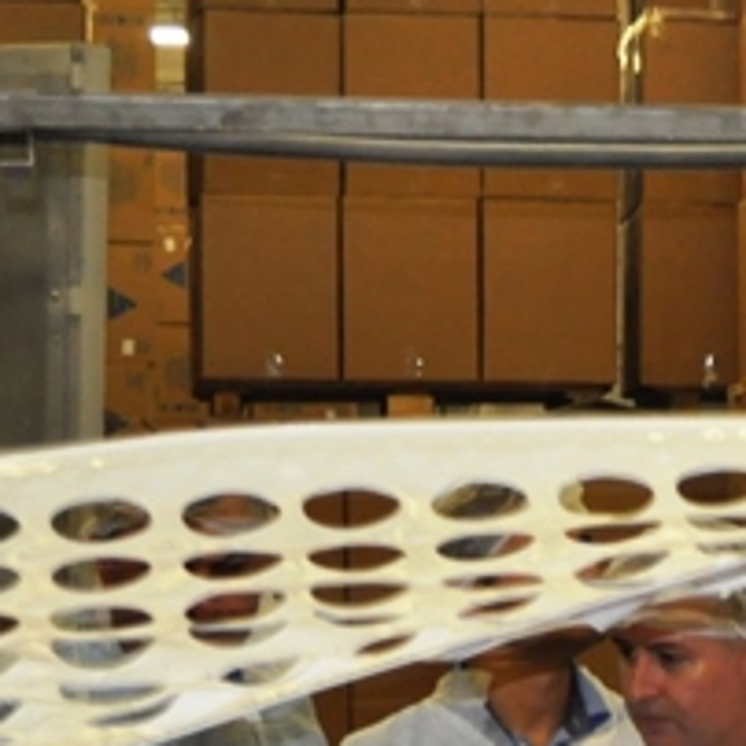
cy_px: 979
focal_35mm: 232
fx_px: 5657
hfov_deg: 7.2
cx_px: 1558
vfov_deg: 7.5
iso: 800
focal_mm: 36
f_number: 5
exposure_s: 1/60
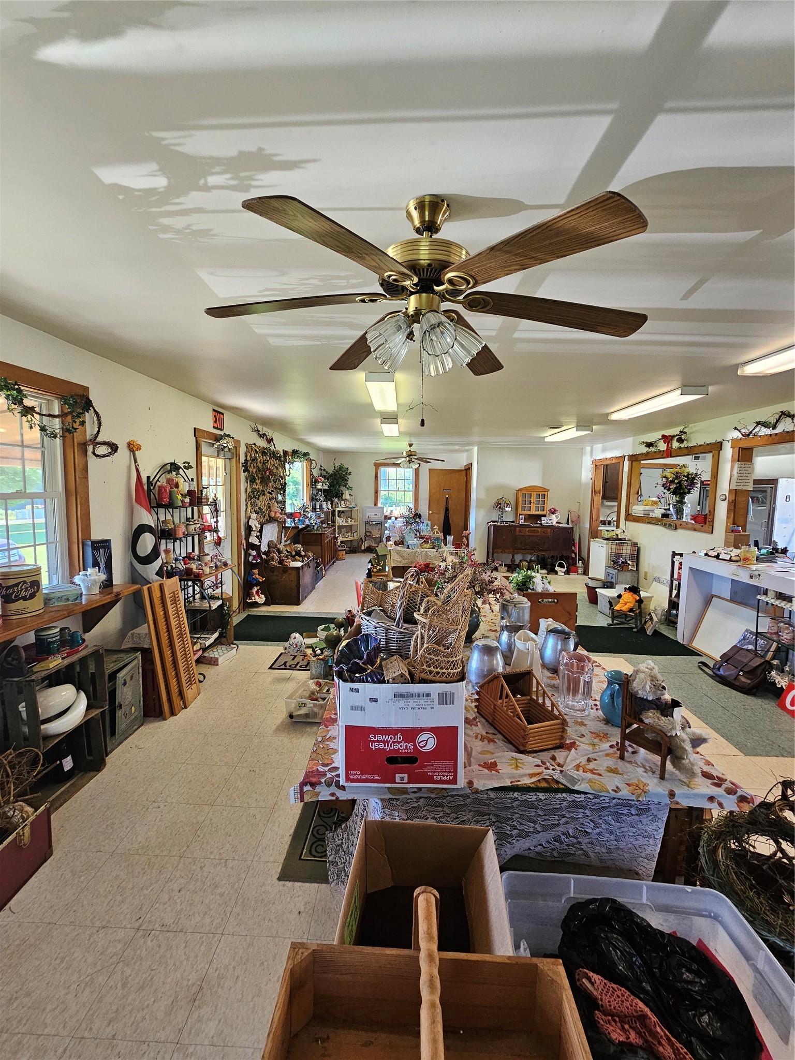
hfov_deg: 89.9
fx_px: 398
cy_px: 530
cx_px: 398
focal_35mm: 13
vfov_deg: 106.2
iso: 250
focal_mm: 2.2
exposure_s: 1/60
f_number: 2.2
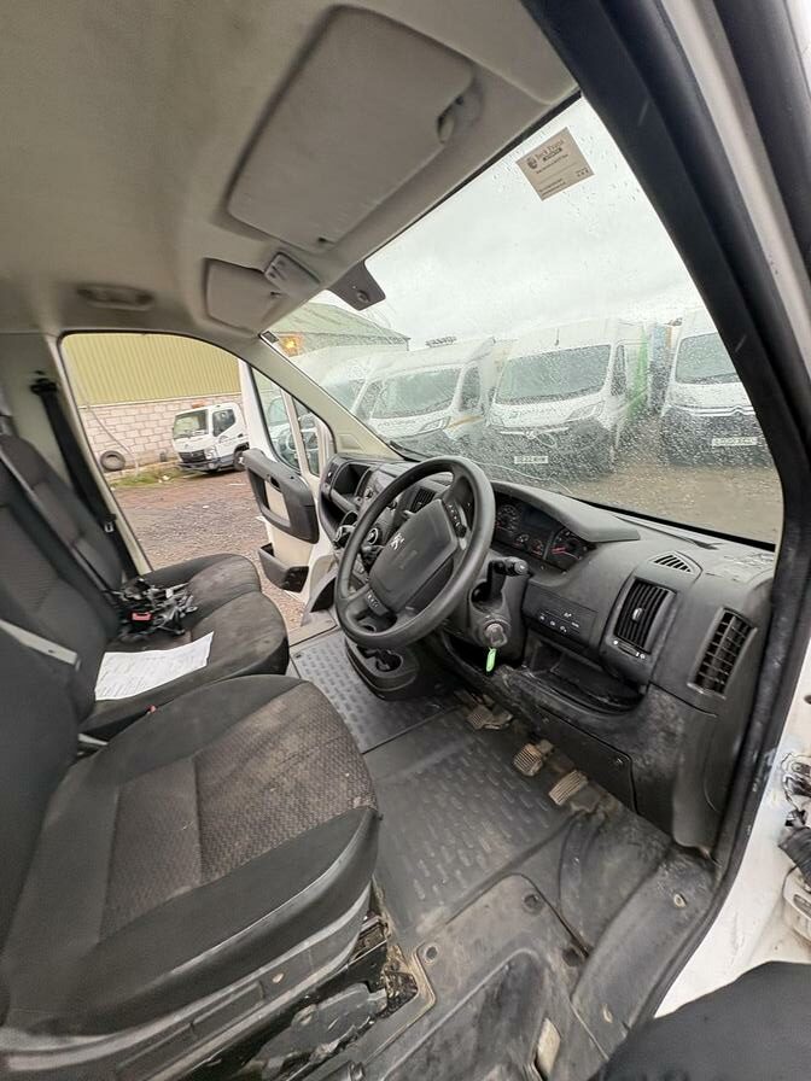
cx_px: 406
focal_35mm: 14
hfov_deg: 85.7
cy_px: 540
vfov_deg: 102.1
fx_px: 437
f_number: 2.2
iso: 80
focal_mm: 2.22
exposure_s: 1/99
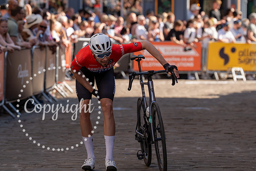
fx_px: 1374
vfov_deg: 7.1
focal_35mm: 193
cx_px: 118
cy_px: 63
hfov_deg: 10.6
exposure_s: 1/1000
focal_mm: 153
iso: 320
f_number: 4
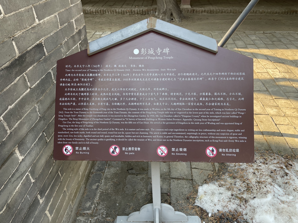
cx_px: 149
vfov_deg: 53.1
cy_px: 112
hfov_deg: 67.3
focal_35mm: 26
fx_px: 224
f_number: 1.6
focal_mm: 4.2
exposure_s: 1/149
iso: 32
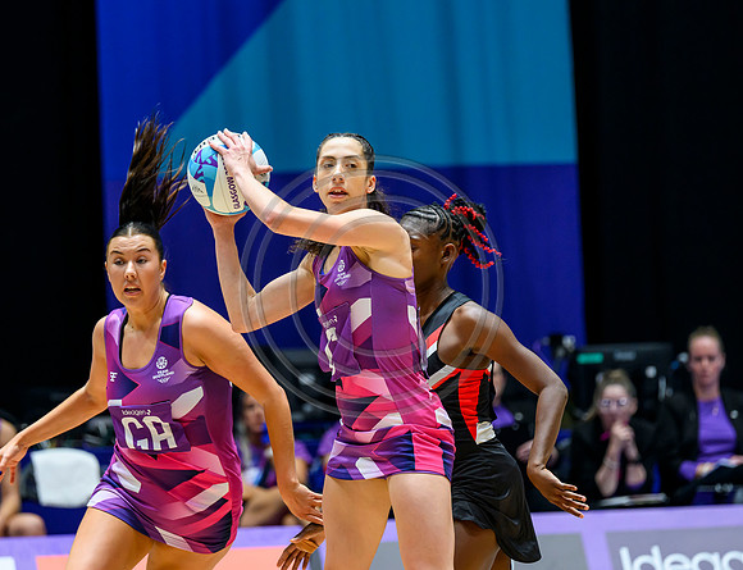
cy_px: 317
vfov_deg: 5.8
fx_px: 5640
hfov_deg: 7.5
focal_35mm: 261
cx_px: 344
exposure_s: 1/1600
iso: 3200
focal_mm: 200
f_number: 3.5
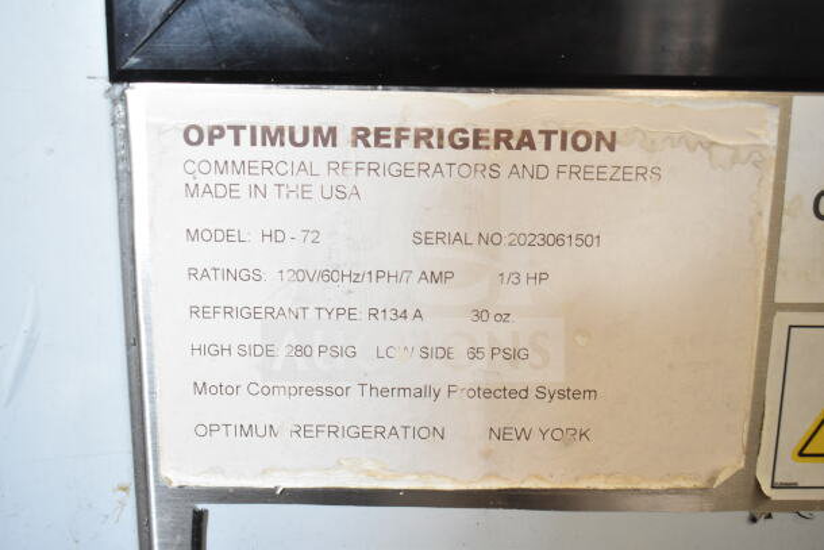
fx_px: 755
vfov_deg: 40.0
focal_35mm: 33
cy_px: 275
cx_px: 412
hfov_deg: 57.2
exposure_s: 1/80
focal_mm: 22
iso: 1600
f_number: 4.5
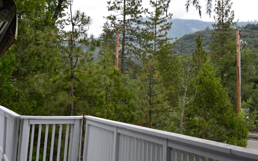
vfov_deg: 21.5
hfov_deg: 33.7
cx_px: 87
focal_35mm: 60
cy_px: 113
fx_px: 422
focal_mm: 26
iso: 400
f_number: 9
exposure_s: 1/125
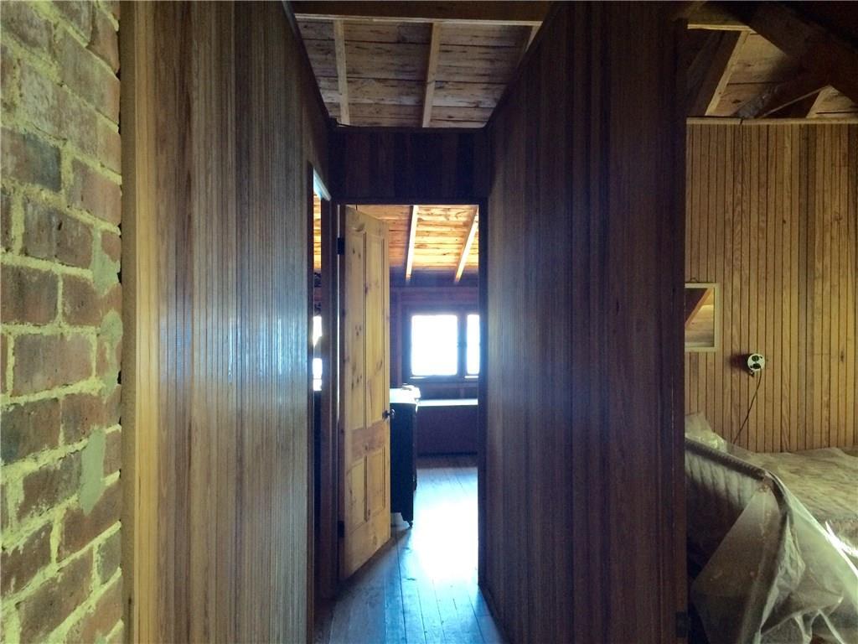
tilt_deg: +0.1
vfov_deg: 48.2
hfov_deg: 61.7
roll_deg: +1.9
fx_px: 719
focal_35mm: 29
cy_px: 322
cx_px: 429
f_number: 2.2
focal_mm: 4.15
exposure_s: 1/17
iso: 320
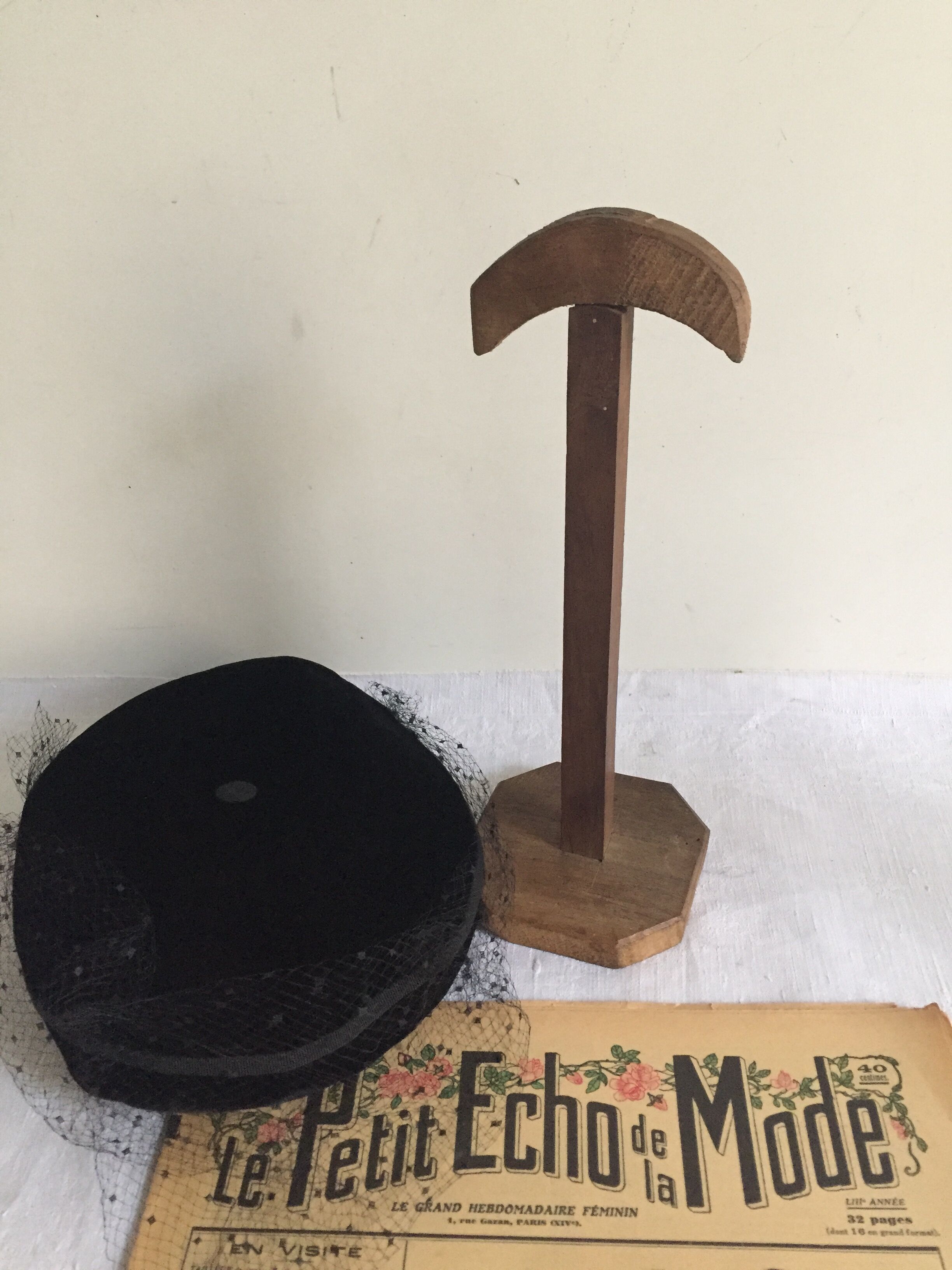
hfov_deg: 48.2
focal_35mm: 29
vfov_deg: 61.7
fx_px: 1063
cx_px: 476
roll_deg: +3.5
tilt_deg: -33.9
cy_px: 635
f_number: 2.2
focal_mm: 4.15
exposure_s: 1/25
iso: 250
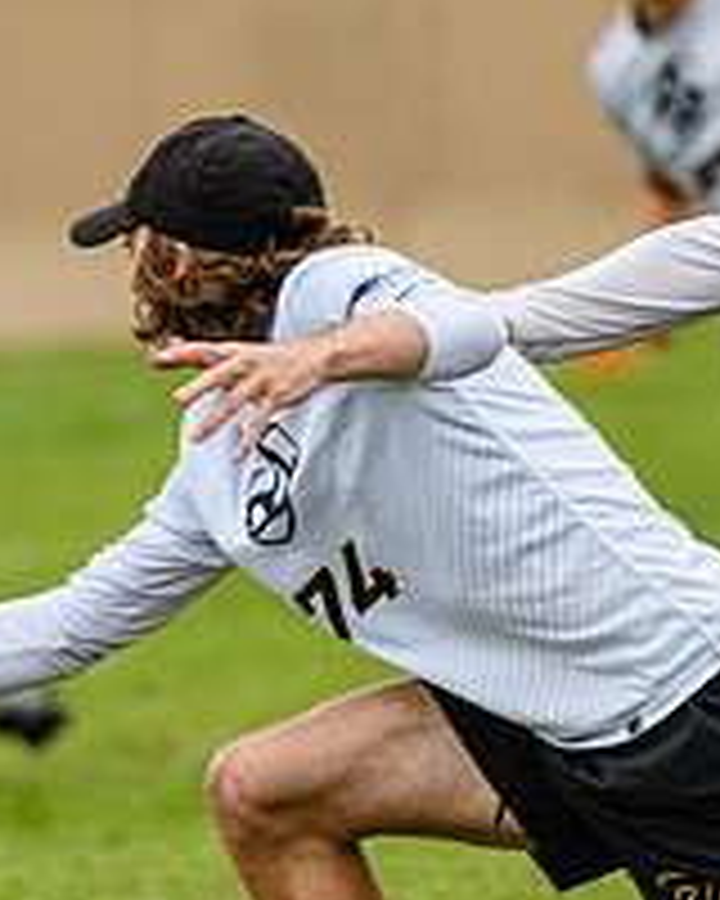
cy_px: 430
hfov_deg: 1.9
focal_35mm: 817
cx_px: 320
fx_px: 21762
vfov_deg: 2.4
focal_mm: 200
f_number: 3.2
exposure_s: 1/1000
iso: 400
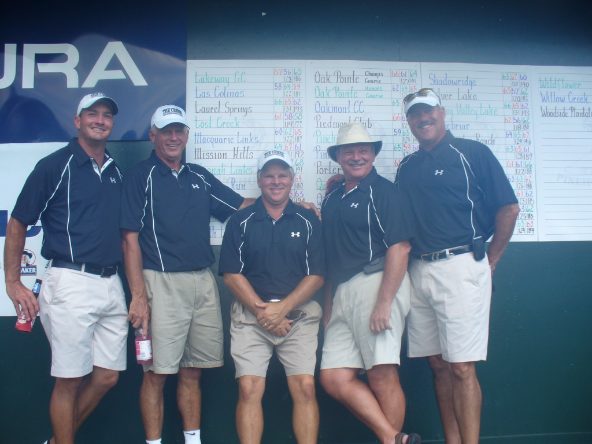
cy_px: 222
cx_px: 296
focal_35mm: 37
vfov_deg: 38.7
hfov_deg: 50.1
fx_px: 633
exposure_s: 1/160
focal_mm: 6.1
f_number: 5.6
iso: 80
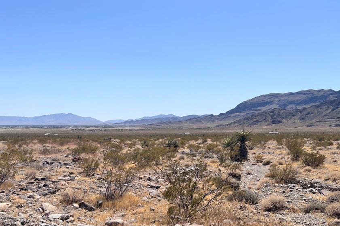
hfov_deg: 57.2
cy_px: 149
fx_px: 312
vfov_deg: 39.5
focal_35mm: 33
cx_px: 162
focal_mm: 5.96
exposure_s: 1/6329
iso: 50
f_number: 1.6
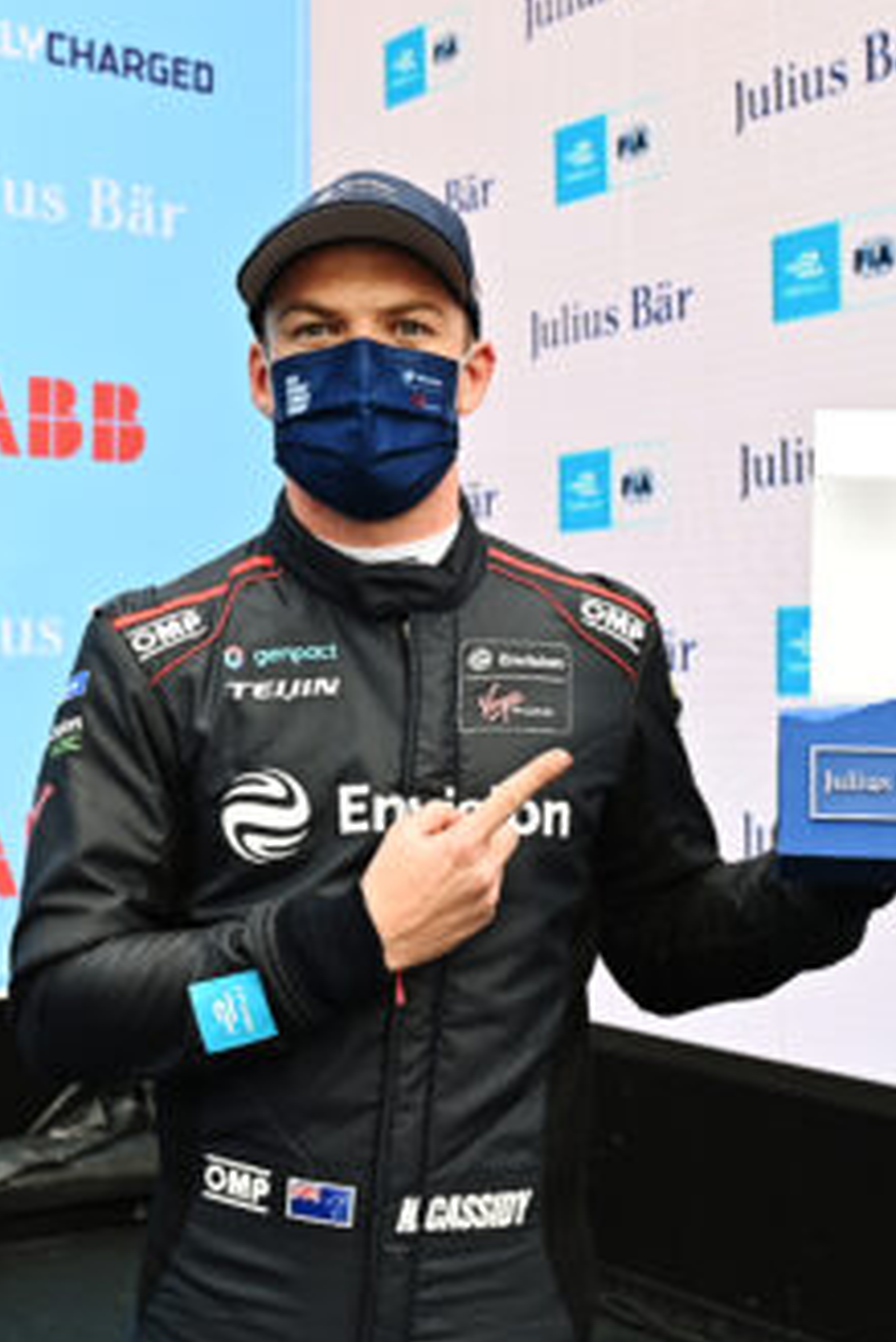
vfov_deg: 37.5
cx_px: 425
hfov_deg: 25.5
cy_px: 606
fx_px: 1976
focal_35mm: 53
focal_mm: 29
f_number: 5
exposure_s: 1/250
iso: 320
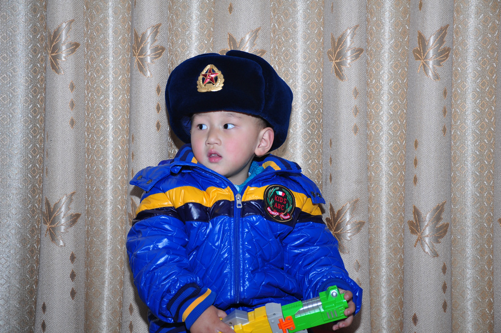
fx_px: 876
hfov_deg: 31.9
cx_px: 250
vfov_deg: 21.5
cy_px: 166
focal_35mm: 63
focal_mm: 42
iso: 200
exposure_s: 1/80
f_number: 4.8
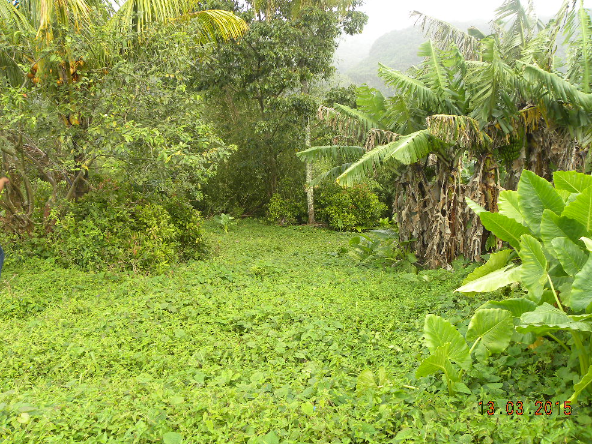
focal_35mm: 27
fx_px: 462
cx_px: 301
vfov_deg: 51.4
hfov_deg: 65.3
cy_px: 226
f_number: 3.5
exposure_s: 1/86.7
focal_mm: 4.6
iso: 64
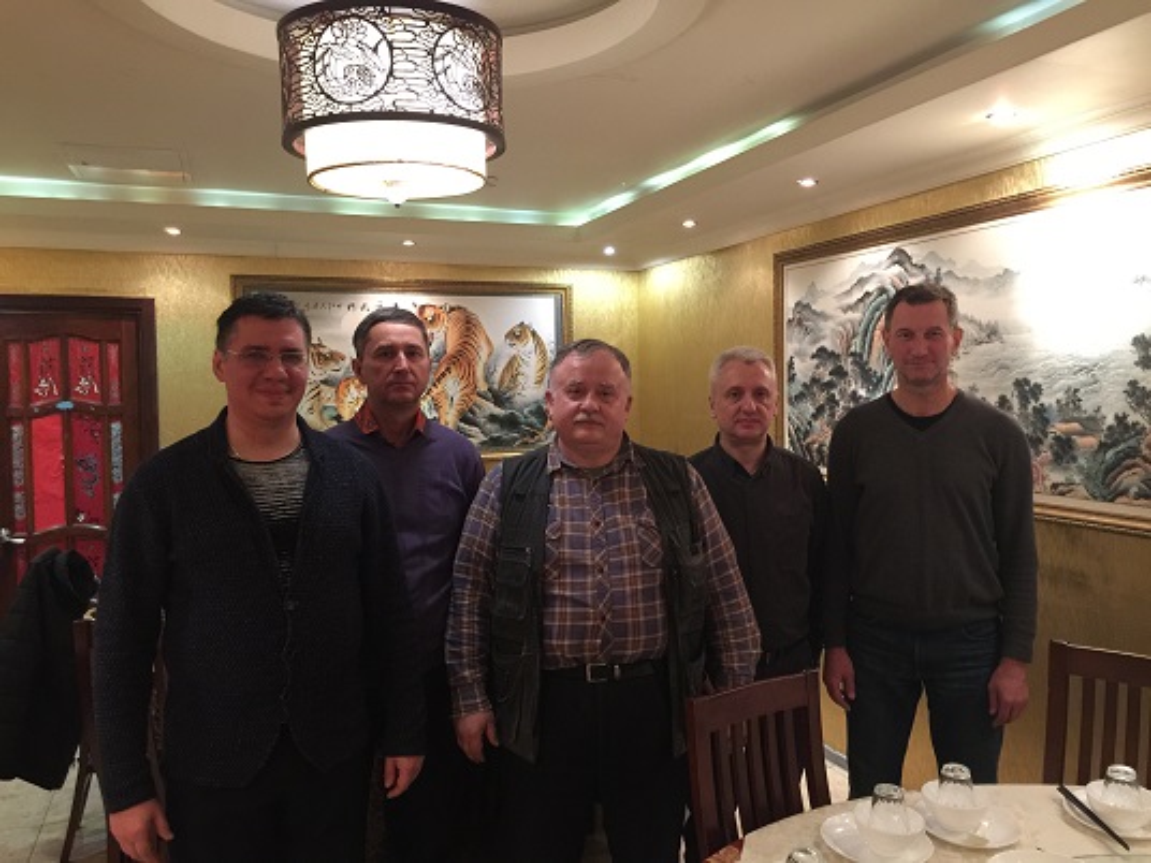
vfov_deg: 48.2
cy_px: 432
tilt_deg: -1.2
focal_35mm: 29
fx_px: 964
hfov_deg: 61.7
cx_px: 576
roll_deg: +1.0
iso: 125
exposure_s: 1/8
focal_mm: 4.15
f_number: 2.2
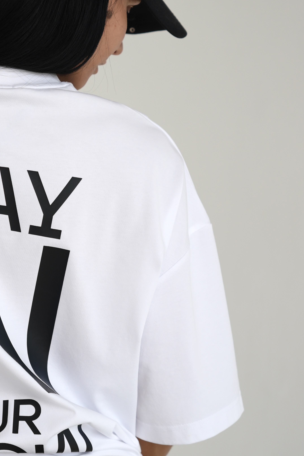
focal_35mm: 118
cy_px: 206
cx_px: -2
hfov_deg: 11.5
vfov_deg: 17.4
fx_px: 1493
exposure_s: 1/60
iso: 160
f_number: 2.8
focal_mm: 54.4
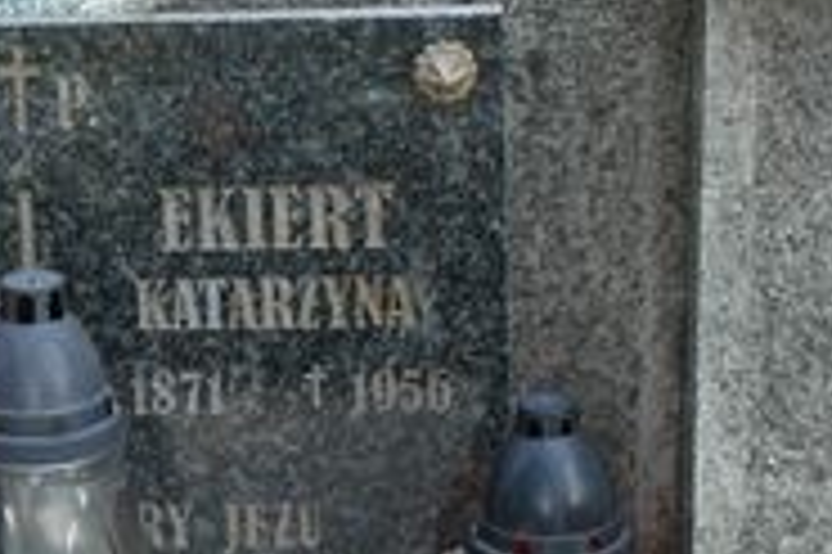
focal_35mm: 151
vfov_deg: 9.1
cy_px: 198
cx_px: -63
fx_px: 3487
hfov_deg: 13.4
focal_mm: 9.1
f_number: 3.8
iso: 100
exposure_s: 1/90
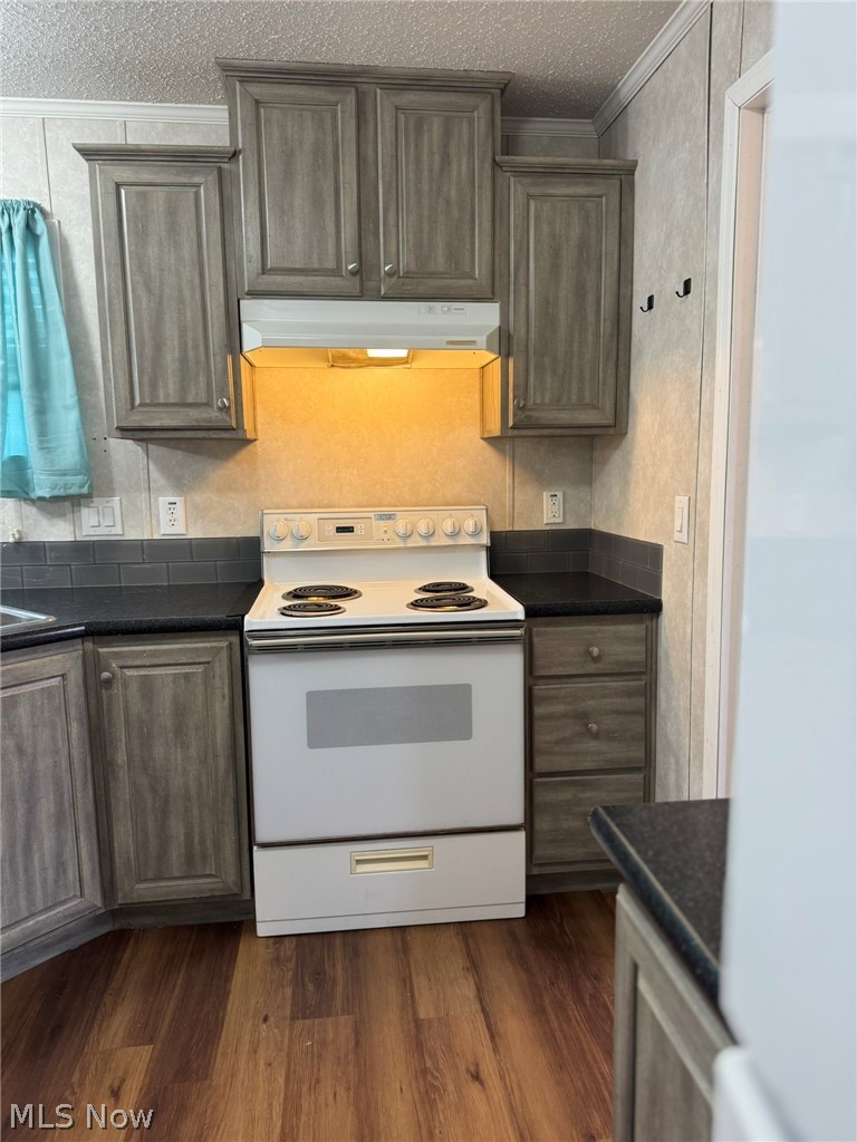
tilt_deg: -7.2
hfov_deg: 56.8
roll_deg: +0.1
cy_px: 571
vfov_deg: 71.6
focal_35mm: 24
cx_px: 428
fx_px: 792
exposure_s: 1/60
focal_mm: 6.76
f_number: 1.78
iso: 160
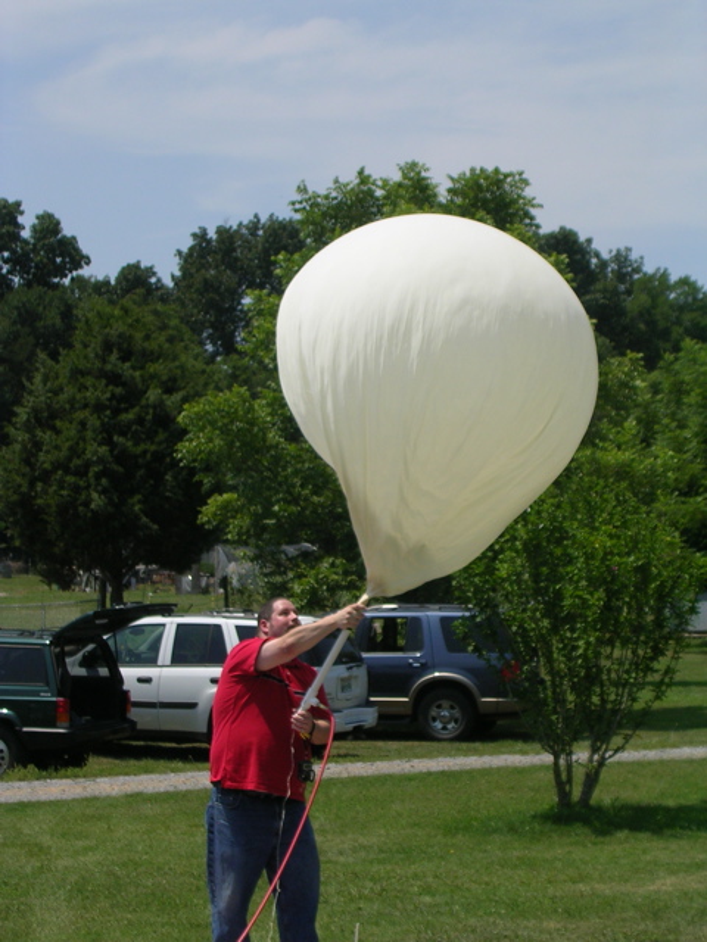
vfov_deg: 20.7
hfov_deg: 15.6
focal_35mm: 95
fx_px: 2587
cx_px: 354
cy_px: 471
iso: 50
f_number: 4.4
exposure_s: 1/711
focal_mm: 14.5
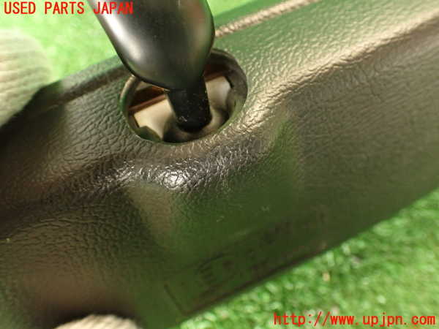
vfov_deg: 44.2
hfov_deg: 56.8
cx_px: 220
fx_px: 406
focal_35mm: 32
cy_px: 164
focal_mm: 5.79
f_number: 2.4
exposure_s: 1/30
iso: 640
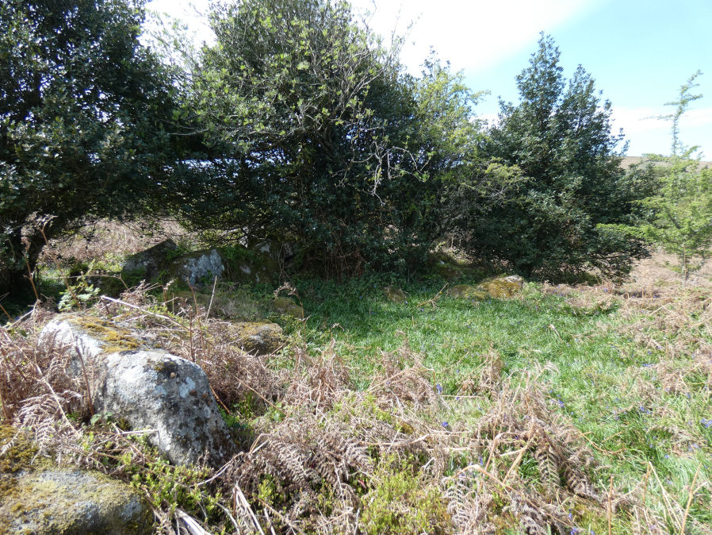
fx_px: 411
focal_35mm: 20
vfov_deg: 66.0
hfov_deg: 81.7
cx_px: 356
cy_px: 268
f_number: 2.8
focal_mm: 3.6
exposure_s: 1/500
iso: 80
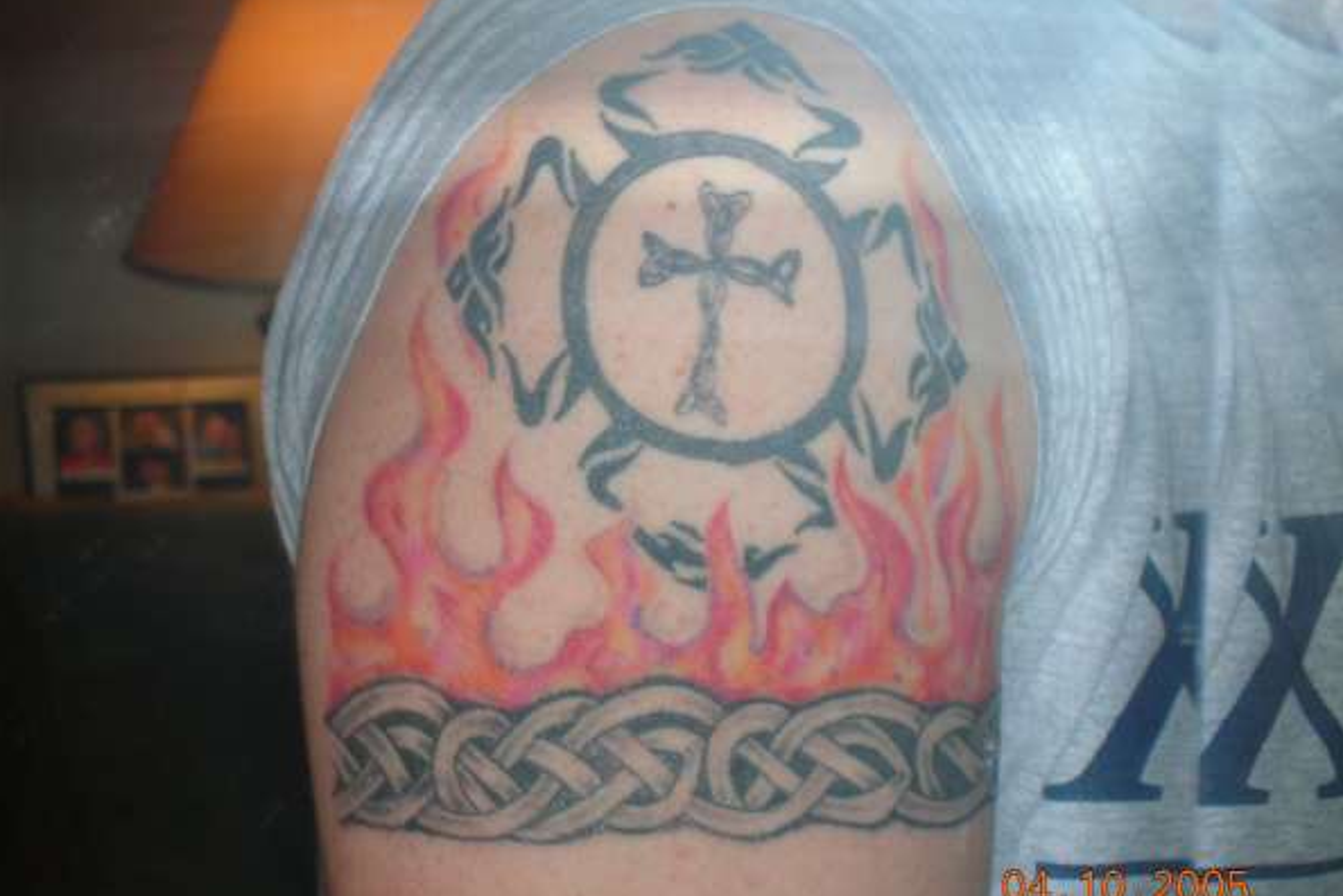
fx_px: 3991
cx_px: 667
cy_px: 485
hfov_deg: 19.1
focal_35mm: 107
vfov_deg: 12.8
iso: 50
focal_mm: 17.1
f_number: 4.9
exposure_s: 1/60.1
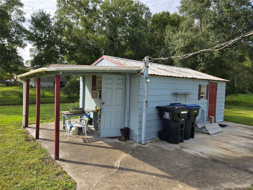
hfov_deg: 73.9
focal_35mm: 23
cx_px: 126
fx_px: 168
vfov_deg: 58.9
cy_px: 95
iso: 25
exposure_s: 1/937
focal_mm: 5.4
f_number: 1.8
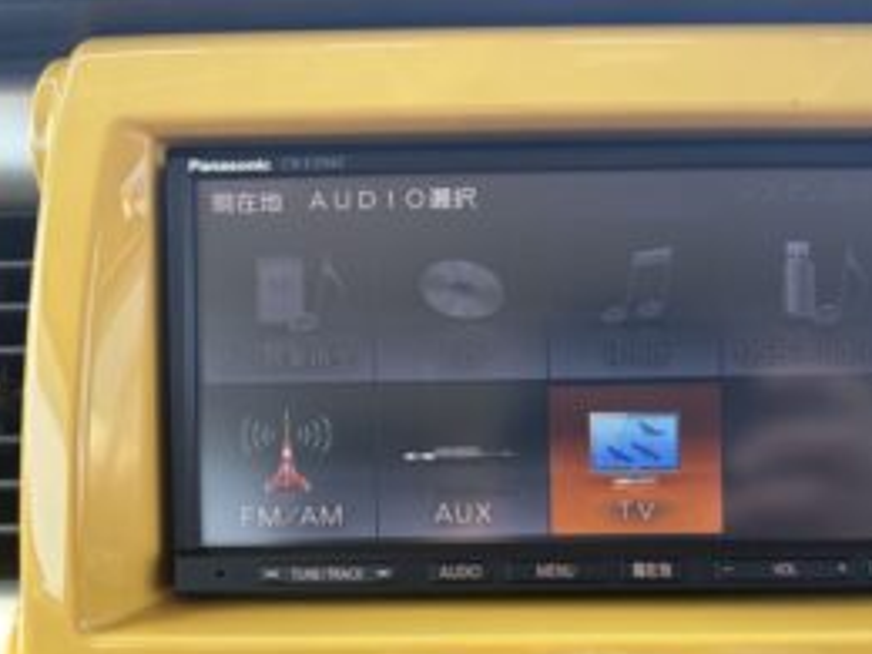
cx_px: 570
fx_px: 882
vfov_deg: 40.2
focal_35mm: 35
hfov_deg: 51.8
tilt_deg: -17.8
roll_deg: +0.6
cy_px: 431
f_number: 1.6
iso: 50
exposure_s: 1/121
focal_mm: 5.96
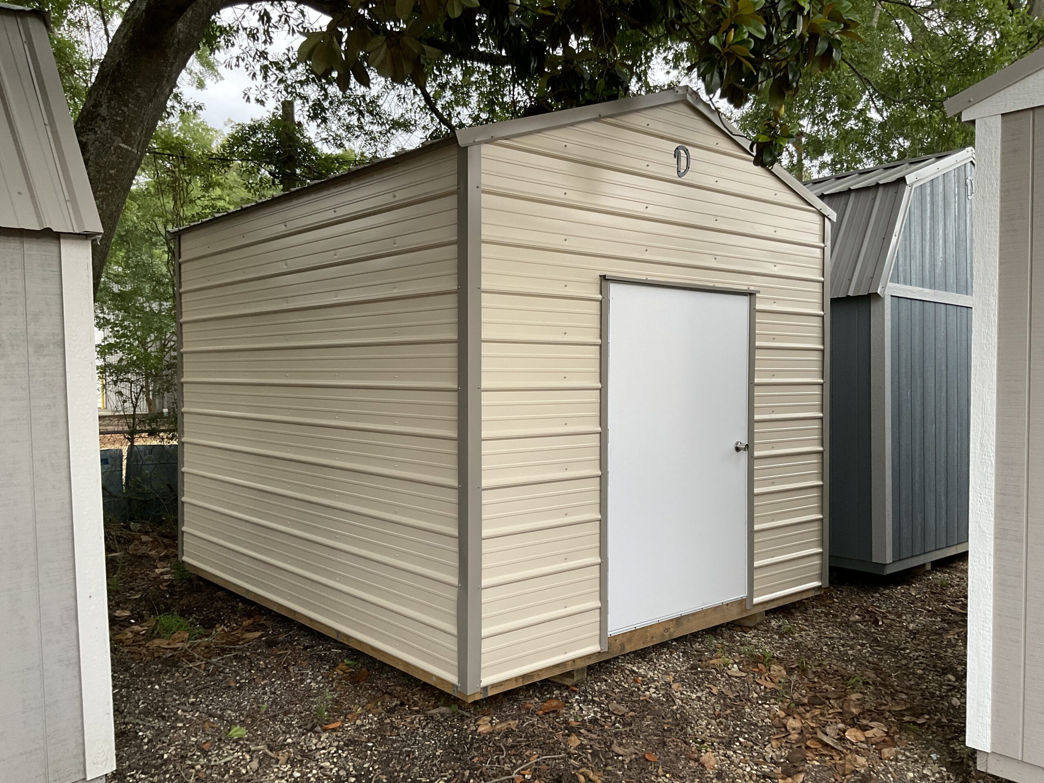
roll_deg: +1.5
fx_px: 875
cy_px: 392
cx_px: 522
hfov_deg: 61.7
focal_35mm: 29
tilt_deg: -1.4
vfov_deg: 48.2
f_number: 1.8
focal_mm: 3
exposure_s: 1/84
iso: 64
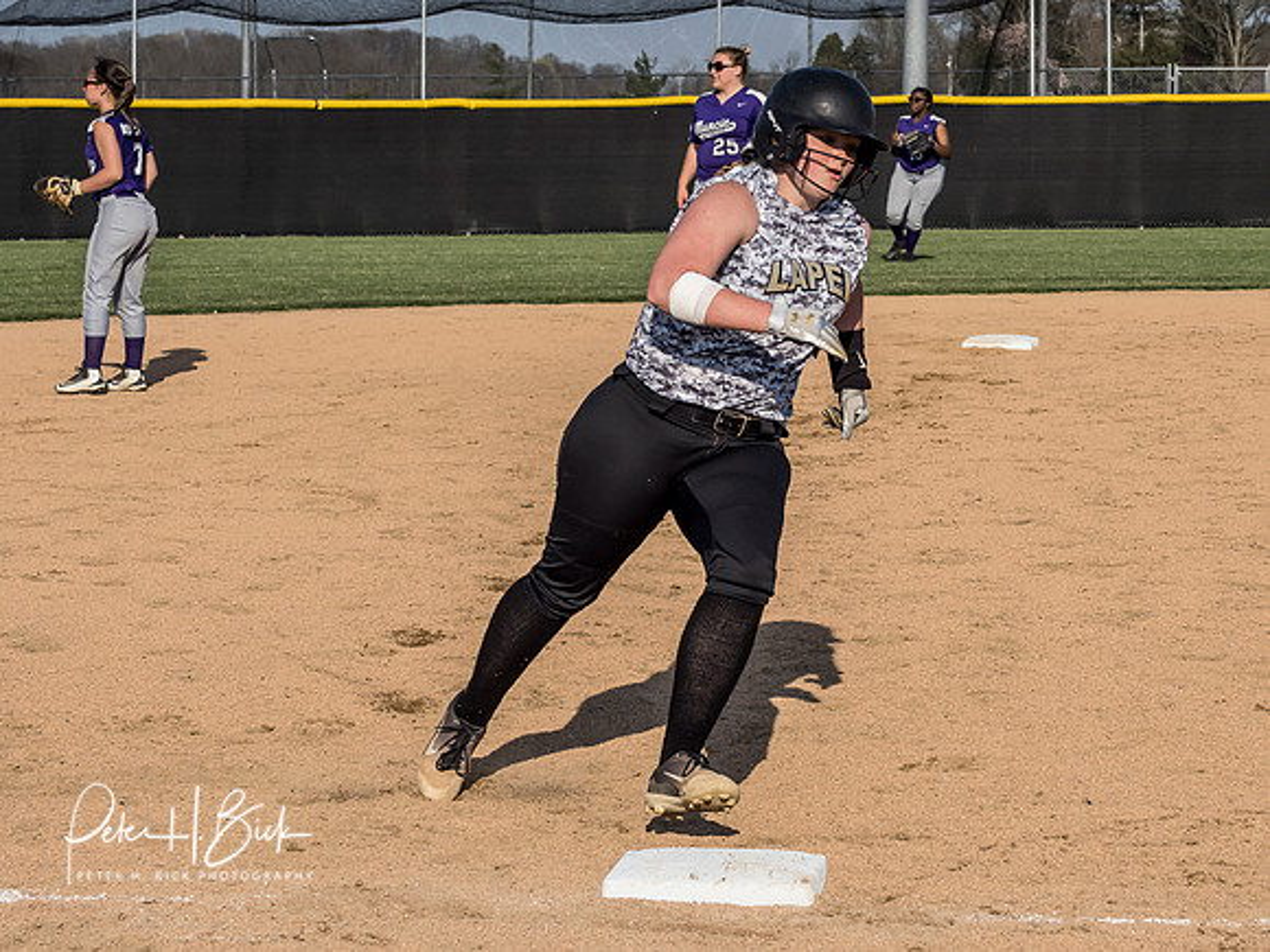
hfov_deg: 15.4
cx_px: 743
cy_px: 395
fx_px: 4680
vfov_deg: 11.6
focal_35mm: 128
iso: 400
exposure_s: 1/2000
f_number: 6.3
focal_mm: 50
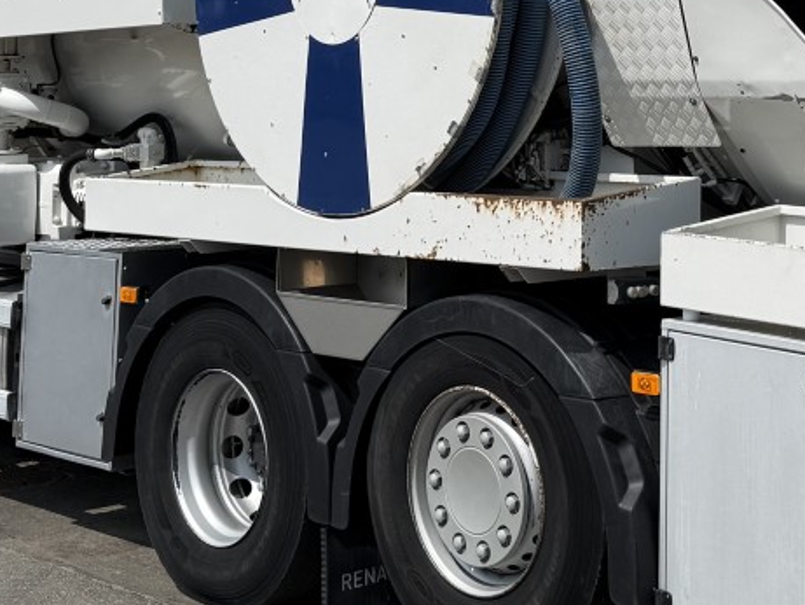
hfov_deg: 25.8
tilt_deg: +5.2
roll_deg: -0.9
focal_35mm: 75
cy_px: -59
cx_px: 575
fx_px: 1745
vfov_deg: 18.9
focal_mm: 6.76
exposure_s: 1/9091
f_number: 1.78
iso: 80
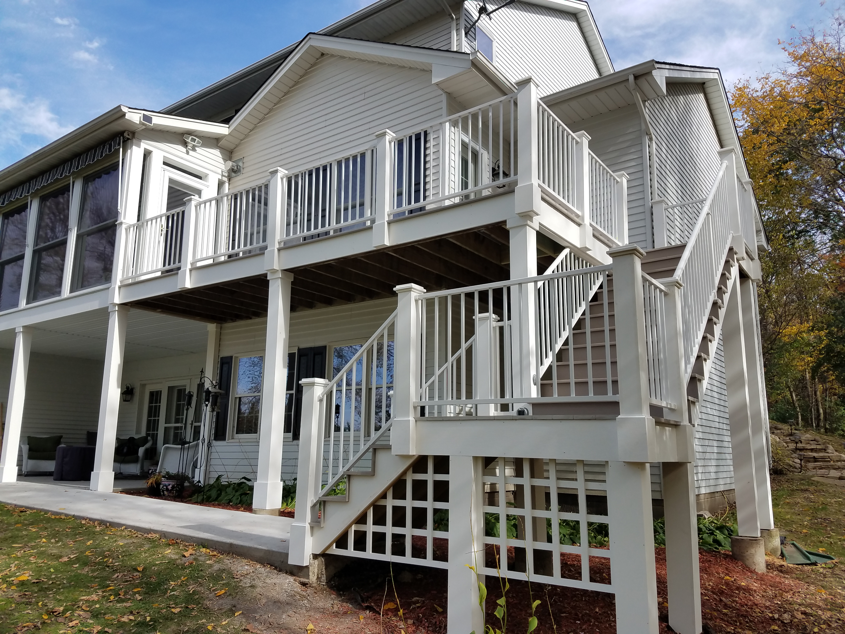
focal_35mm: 26
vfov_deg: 53.1
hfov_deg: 67.3
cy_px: 317
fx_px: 635
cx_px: 422
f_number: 1.7
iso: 40
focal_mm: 4.2
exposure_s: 1/1232
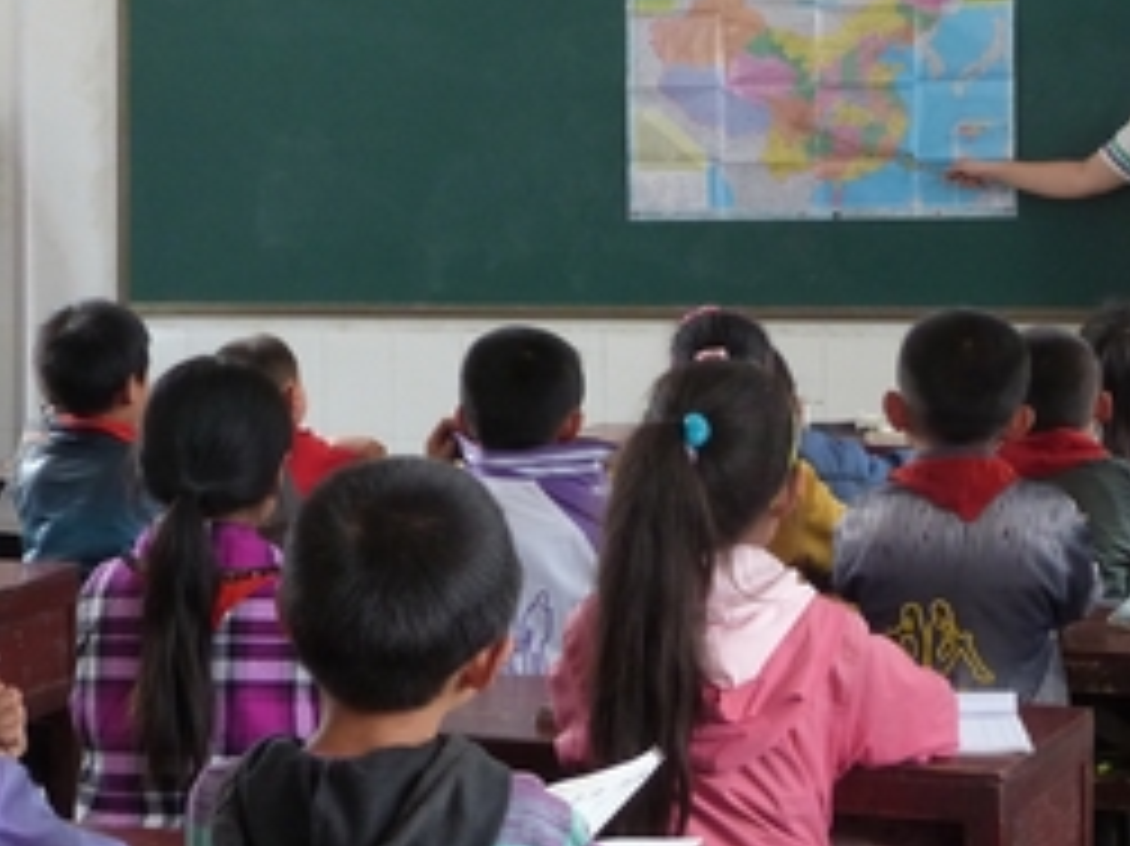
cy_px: 162
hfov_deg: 21.3
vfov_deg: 15.9
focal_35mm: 92
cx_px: 729
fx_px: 3002
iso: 250
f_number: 3.2
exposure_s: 1/60
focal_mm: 7.4
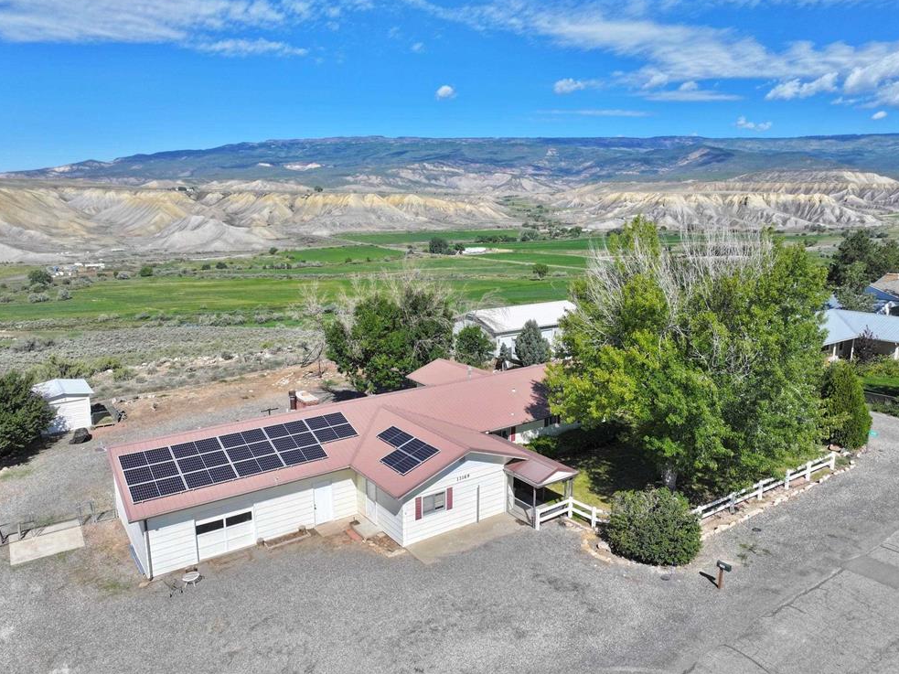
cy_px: 339
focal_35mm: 25
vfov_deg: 54.9
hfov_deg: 69.4
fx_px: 649
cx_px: 449
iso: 120
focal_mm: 12.29
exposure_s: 1/2500
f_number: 2.8
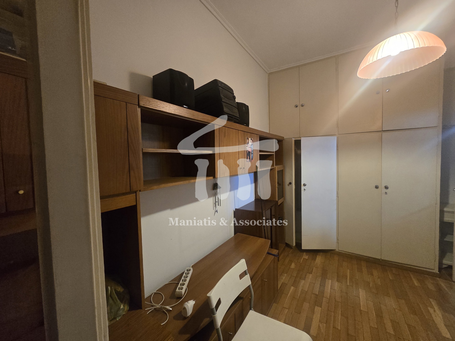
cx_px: 228
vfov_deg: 89.9
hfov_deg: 106.2
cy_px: 170
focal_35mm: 13
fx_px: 171
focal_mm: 2.2
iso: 1000
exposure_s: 1/50
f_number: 2.2
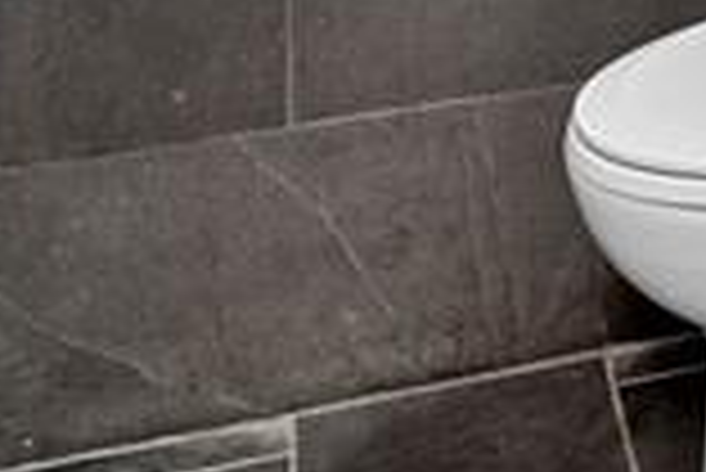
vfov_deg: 11.6
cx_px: 1039
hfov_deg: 19.6
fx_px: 1786
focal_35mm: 91
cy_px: -751
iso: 500
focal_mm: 14
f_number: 8
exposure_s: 1/3
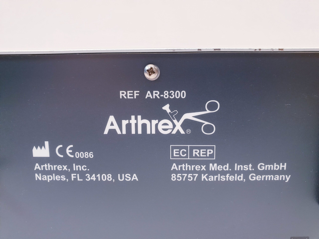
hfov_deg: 67.3
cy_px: 120
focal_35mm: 26
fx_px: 240
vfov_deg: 53.1
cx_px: 160
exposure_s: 1/50
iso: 200
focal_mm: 4.3
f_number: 2.4
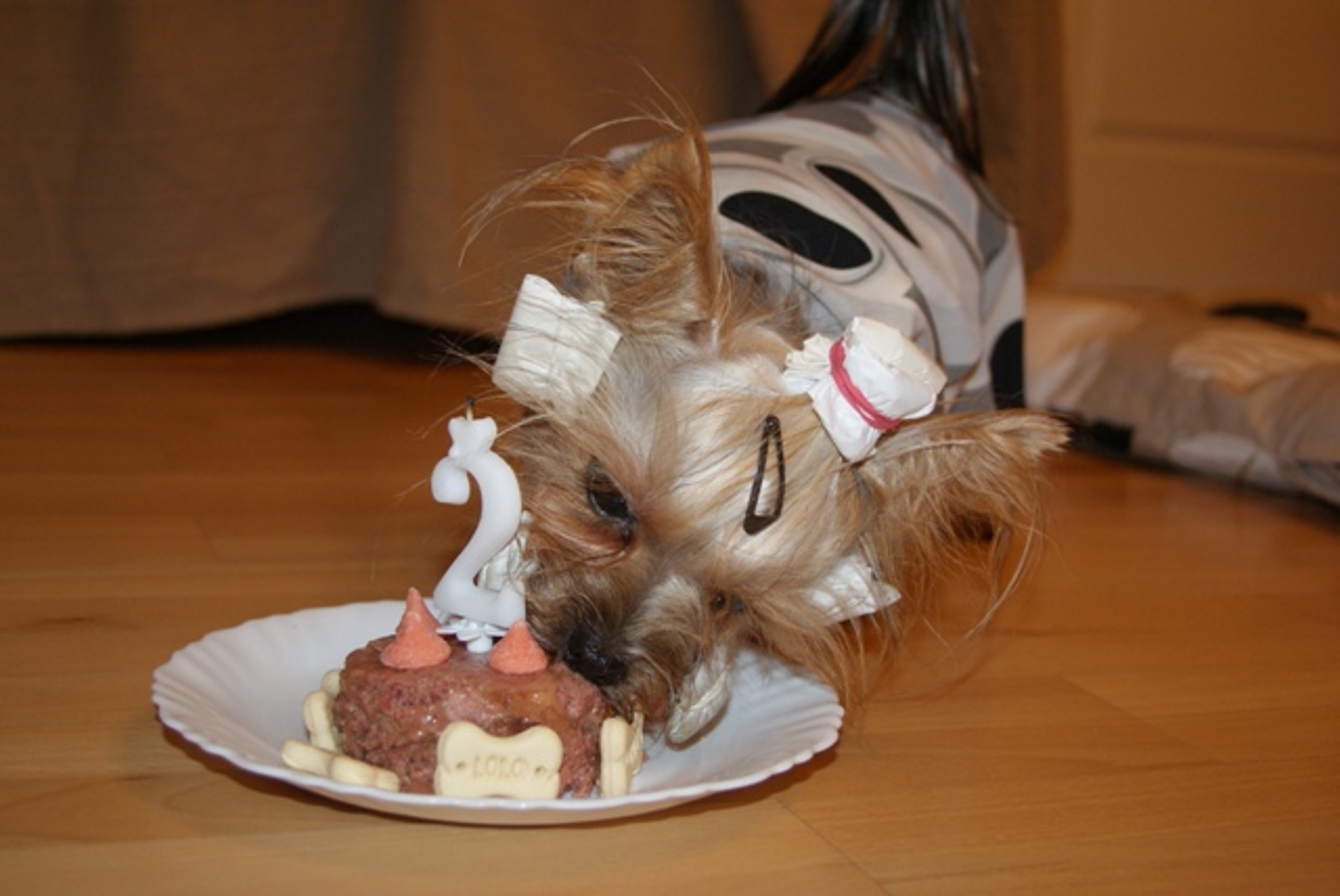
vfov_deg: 29.9
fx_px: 1676
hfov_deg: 43.6
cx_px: 670
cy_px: 448
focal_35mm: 45
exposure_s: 1/60
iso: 400
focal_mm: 30
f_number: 5.6
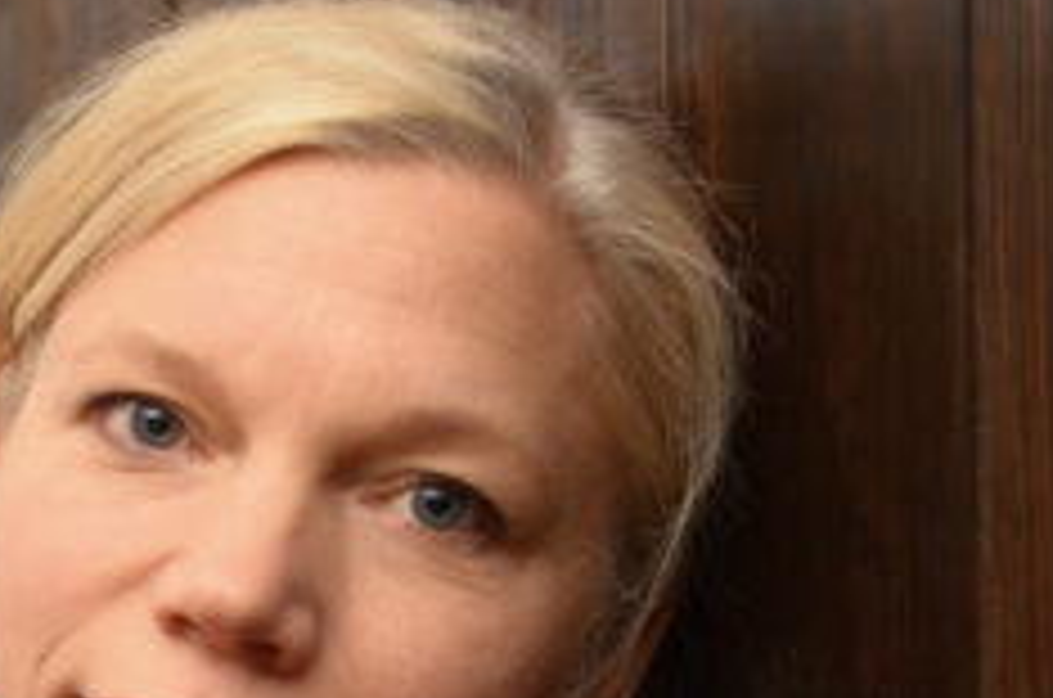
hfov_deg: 11.5
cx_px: -428
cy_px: 1002
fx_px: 5040
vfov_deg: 7.8
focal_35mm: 173
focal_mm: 35
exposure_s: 1/250
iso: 320
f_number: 3.5
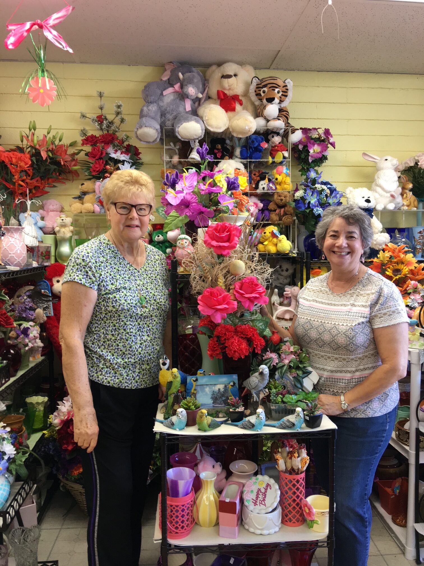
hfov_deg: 48.2
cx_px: 212
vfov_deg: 61.7
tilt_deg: -3.9
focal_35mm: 29
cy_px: 283
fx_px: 474
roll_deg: -0.3
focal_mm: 4.15
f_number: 2.2
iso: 50
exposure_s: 1/30
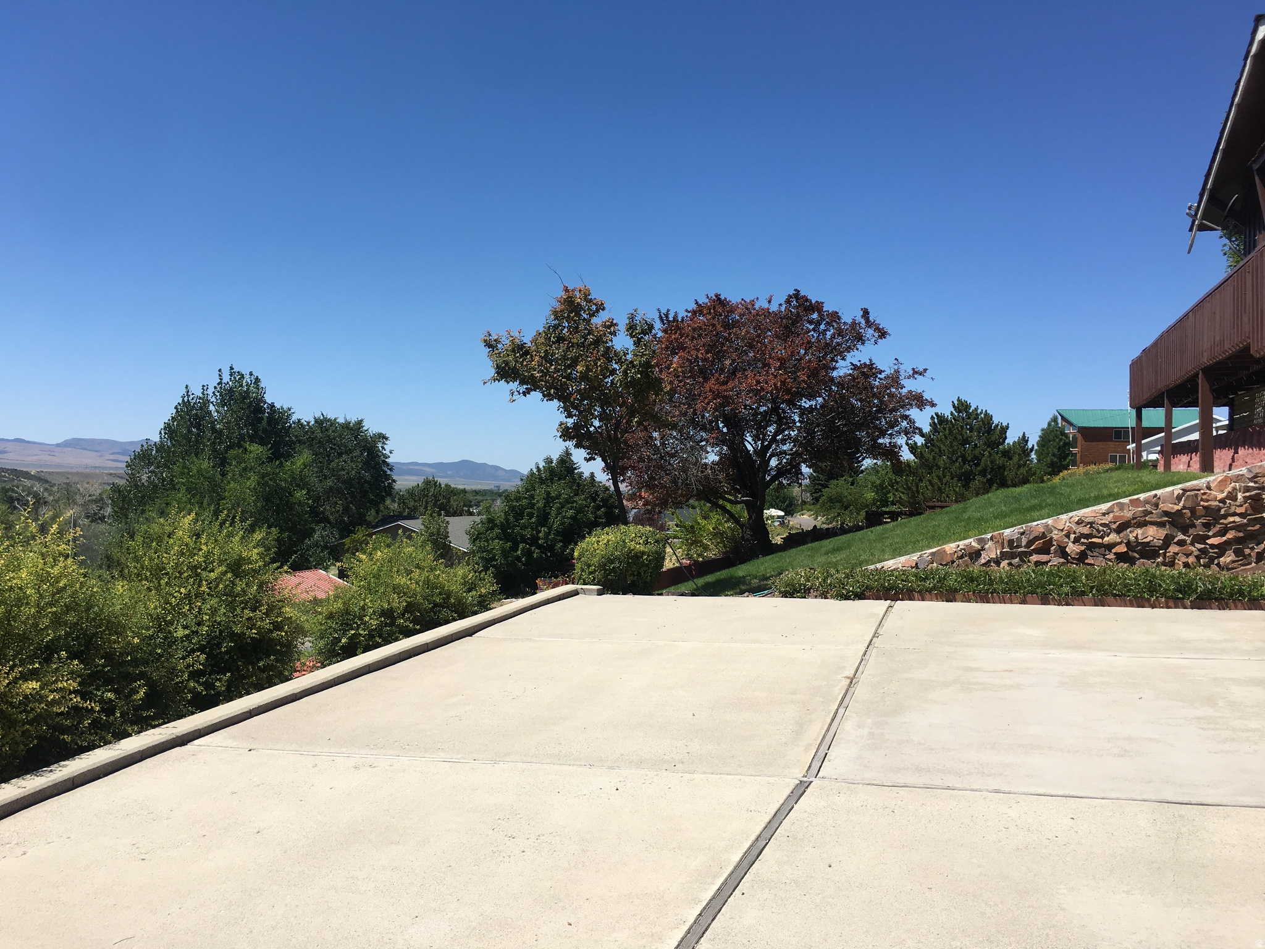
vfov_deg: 48.2
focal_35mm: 29
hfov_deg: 61.7
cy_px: 474
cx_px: 632
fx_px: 1060
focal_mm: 4.15
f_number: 2.2
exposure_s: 1/1876
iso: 25
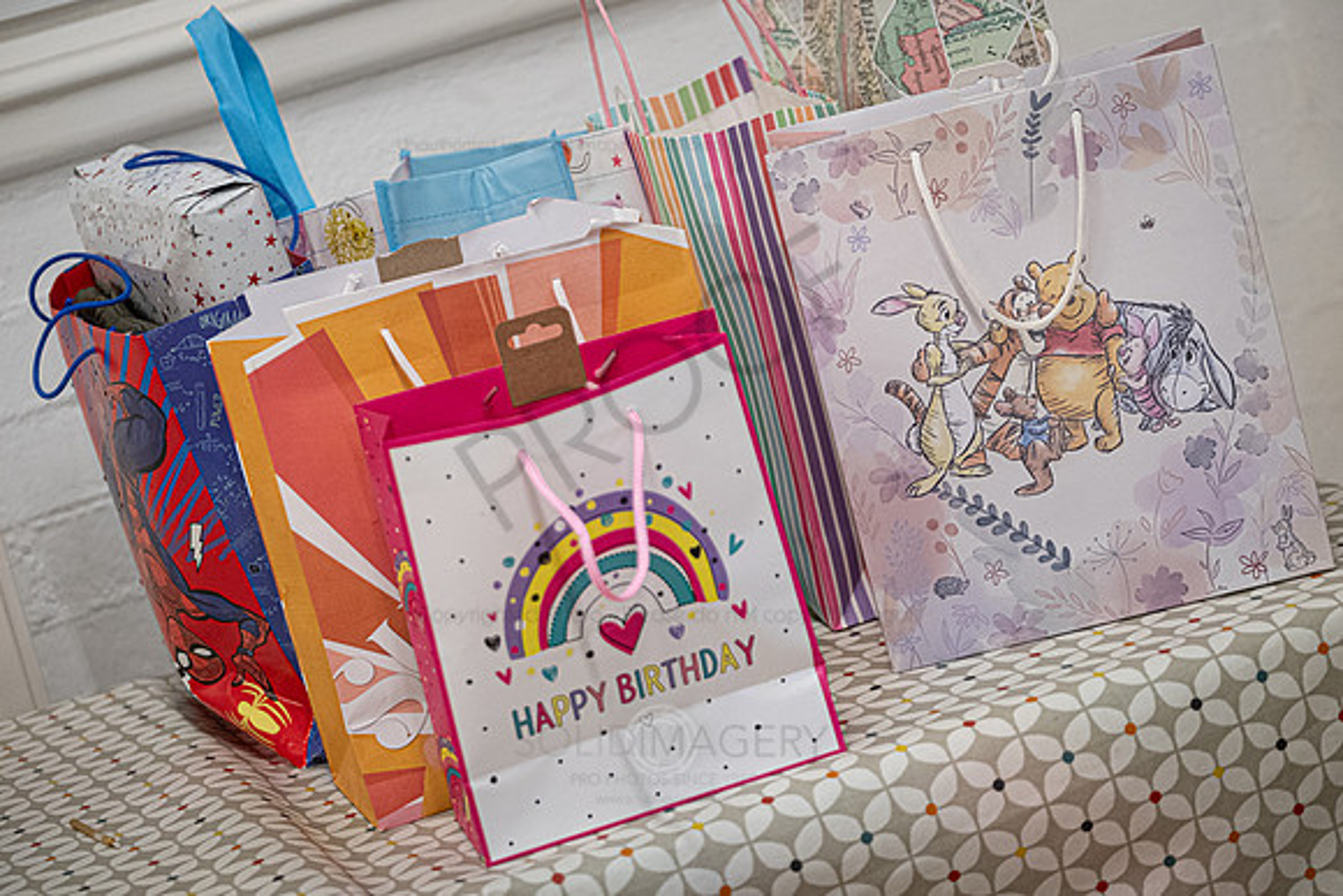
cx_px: 672
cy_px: 448
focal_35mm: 112
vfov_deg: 12.2
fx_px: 4179
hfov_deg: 18.3
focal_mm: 74.4
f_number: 2.8
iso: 1600
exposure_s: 1/250
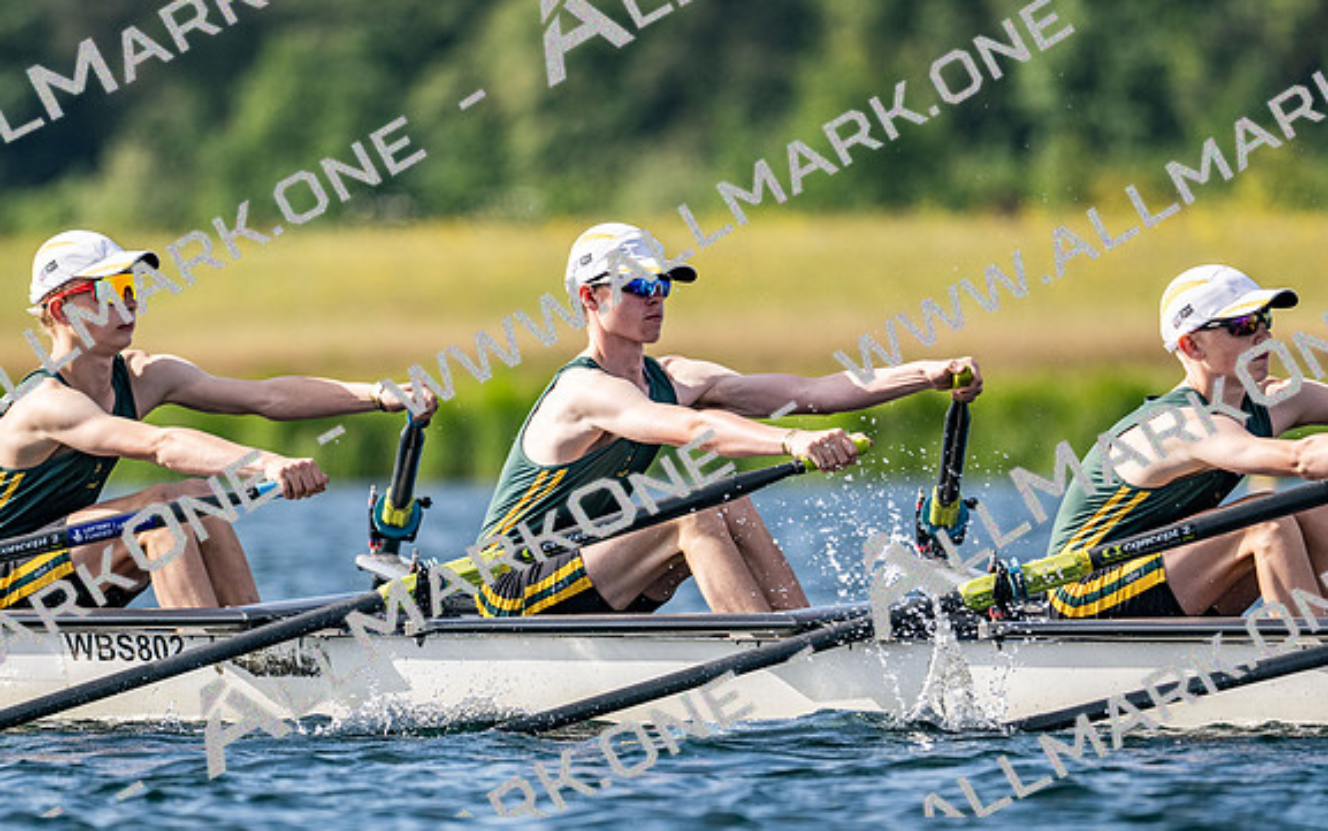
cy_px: 424
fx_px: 22229
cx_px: 665
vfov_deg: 2.1
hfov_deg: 3.4
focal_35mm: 614
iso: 250
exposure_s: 1/2500
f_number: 4.5
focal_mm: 400
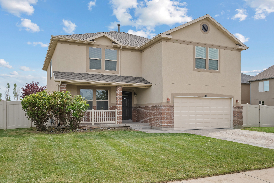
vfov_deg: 43.6
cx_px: 137
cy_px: 92
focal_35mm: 30
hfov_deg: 61.9
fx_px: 228
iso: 800
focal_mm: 30
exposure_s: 1/500
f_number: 8
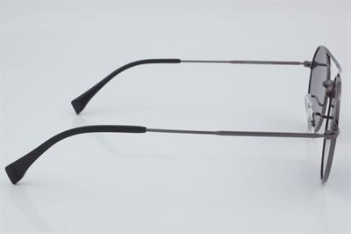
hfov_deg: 27.0
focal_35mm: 75
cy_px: 117
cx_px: 176
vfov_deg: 18.2
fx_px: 731
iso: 100
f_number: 32
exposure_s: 1/4
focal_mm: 50
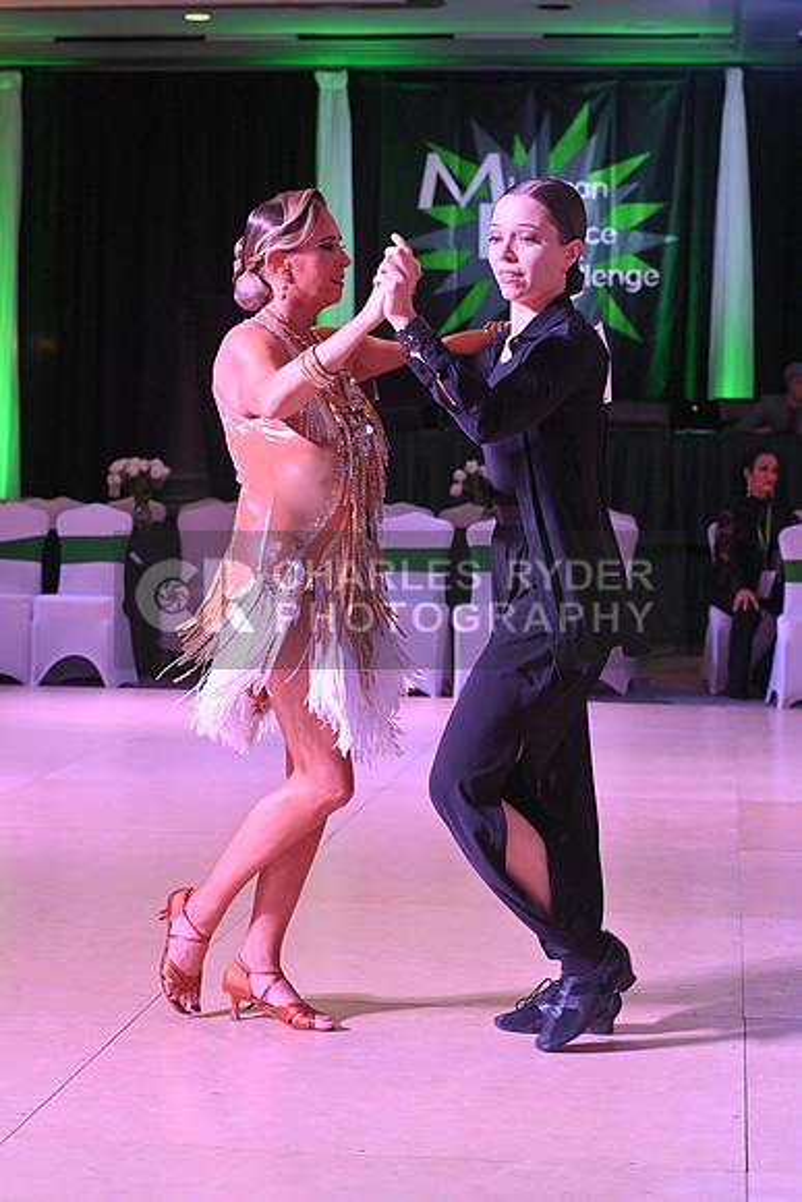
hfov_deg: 17.5
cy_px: 601
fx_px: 2605
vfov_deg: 26.0
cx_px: 401
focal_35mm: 78
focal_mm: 78
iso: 5000
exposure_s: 1/400
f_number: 7.1
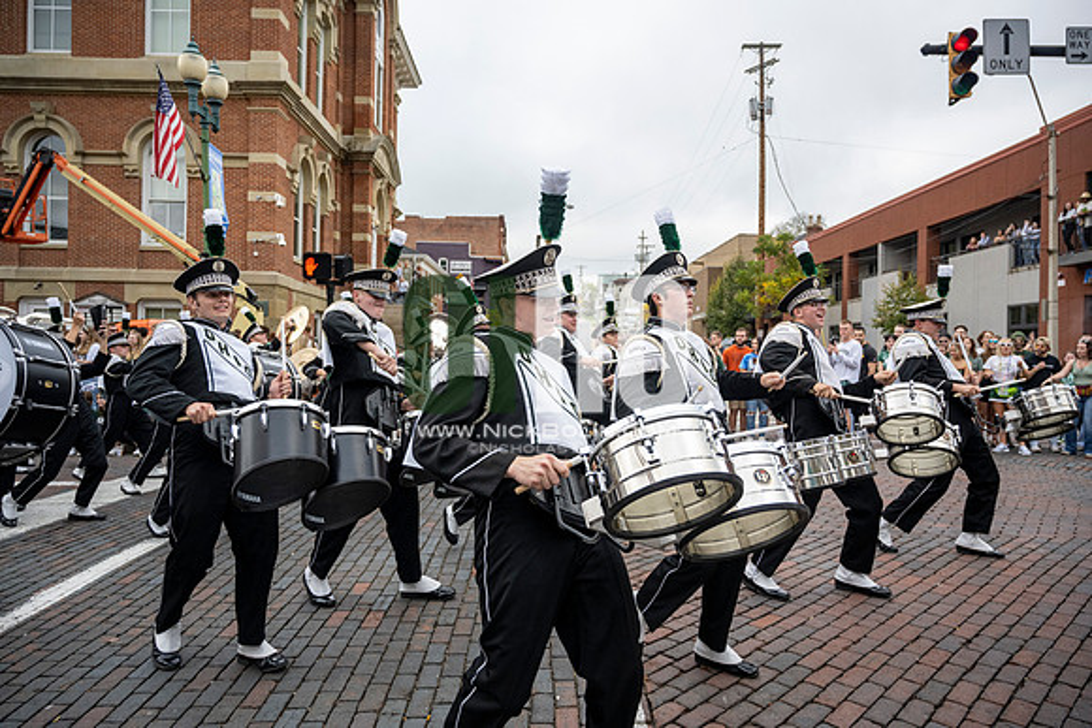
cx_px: 546
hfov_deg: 73.7
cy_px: 364
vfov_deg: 53.2
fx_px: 728
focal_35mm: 24
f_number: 4
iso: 800
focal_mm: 24
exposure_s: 1/1600
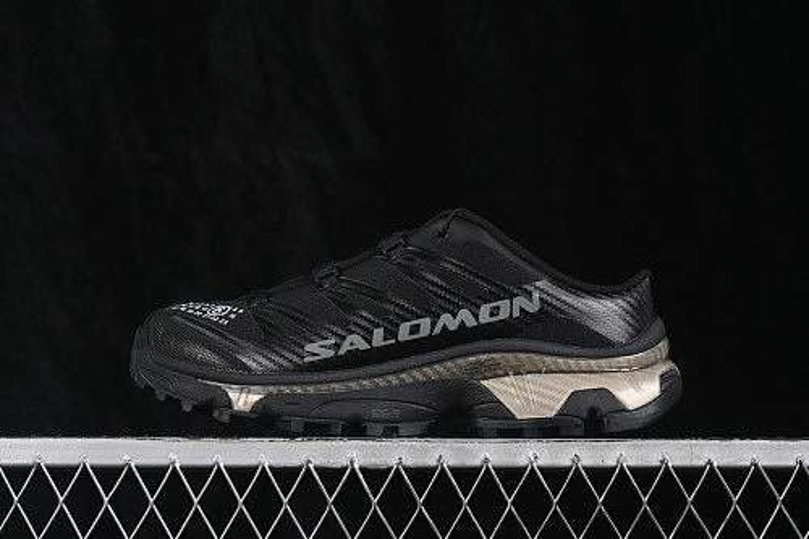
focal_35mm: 75
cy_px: 270
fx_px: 1685
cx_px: 404
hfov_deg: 27.0
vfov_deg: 18.2
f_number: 6.3
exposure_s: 1/60
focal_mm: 50
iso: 160
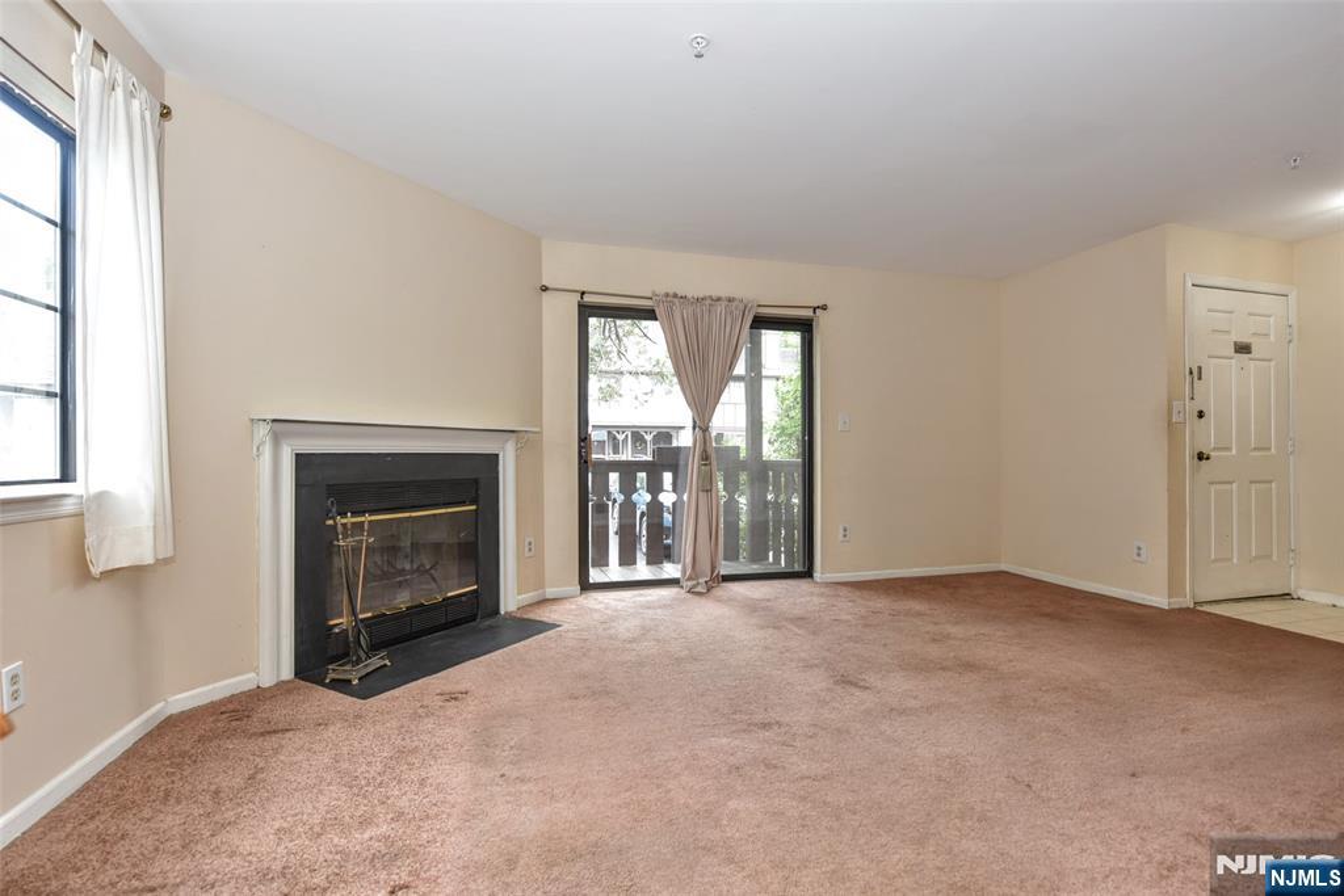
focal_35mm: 17
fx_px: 635
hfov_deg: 93.3
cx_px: 672
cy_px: 448
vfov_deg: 70.5
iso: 800
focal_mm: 17
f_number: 4.5
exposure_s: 1/80
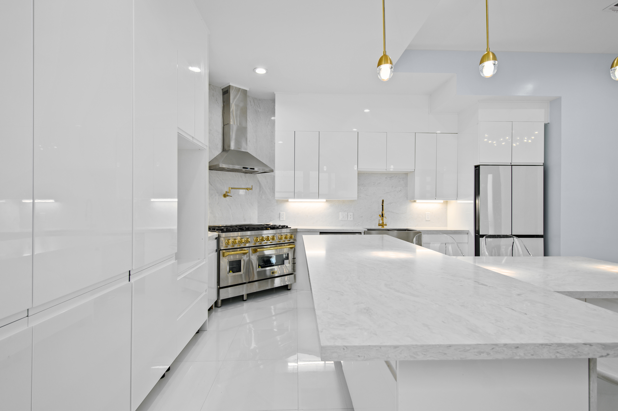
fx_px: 292
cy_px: 206
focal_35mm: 17
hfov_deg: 93.3
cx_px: 309
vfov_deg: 70.4
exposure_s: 1/25
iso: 320
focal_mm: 17
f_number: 8
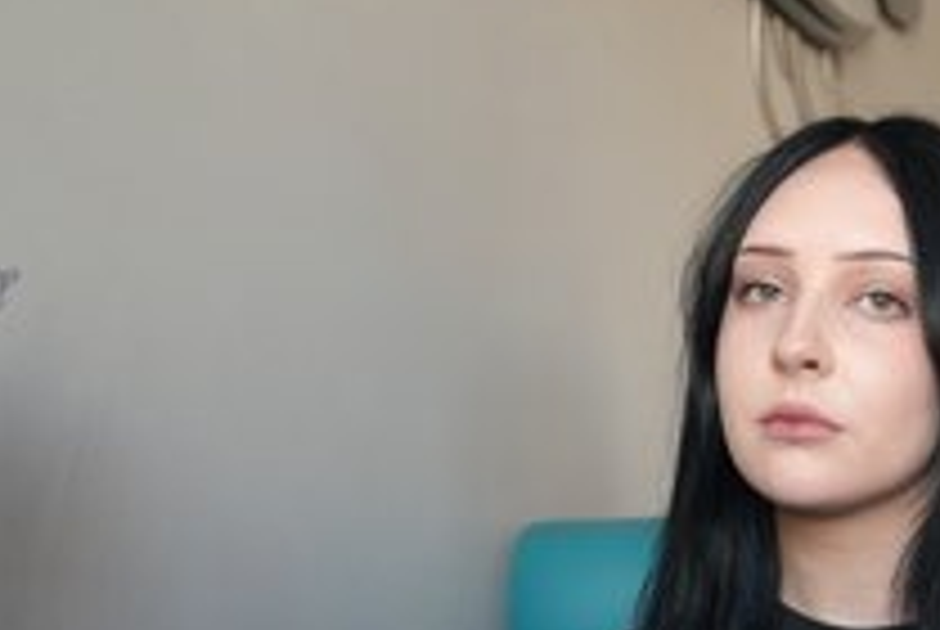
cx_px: 603
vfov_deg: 20.6
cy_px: 542
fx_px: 1700
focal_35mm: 65
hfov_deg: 30.8
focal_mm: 34
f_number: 4
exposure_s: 1/160
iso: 2500
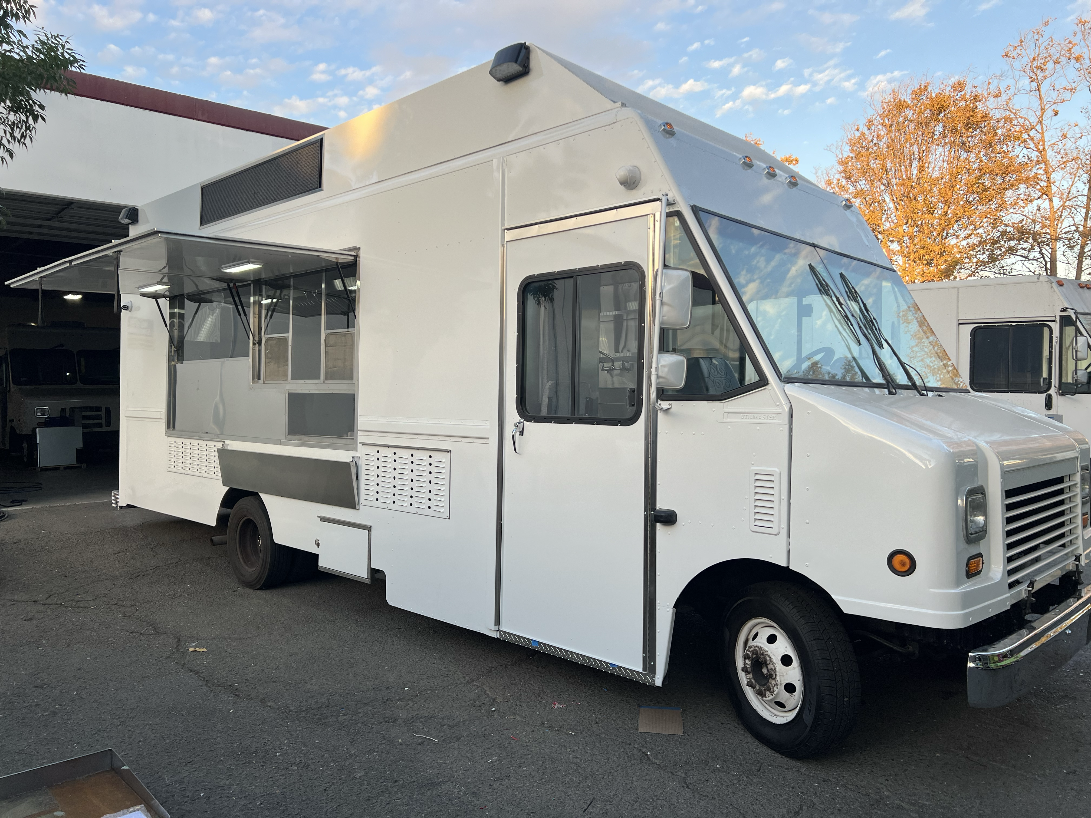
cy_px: 409
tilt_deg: -1.3
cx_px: 546
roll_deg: +2.0
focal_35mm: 26
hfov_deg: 67.3
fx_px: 819
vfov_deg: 53.1
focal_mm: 5.7
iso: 50
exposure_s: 1/468
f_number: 1.5
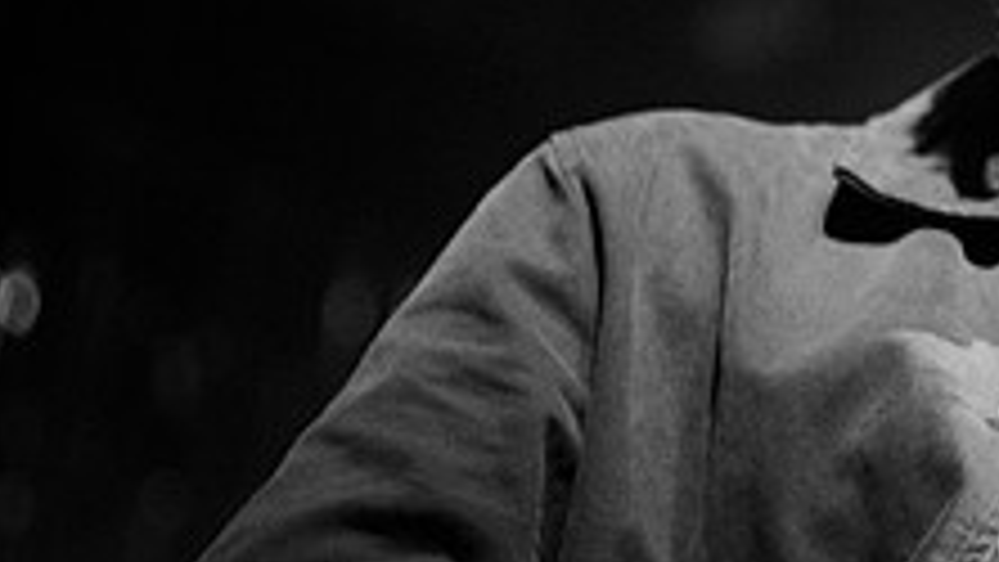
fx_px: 5803
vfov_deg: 5.5
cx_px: 1269
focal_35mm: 219
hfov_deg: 9.7
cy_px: 250
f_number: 3.2
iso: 2500
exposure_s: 1/200
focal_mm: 80
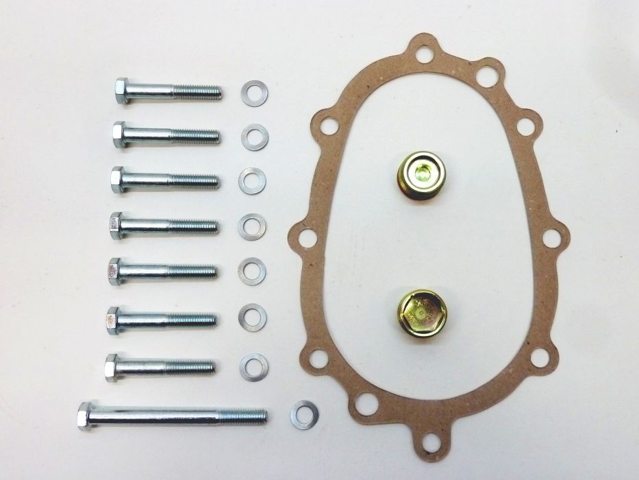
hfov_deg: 50.1
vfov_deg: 38.7
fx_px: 683
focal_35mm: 37
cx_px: 320
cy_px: 240
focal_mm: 6.1
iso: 400
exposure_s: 1/30
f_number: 3.6
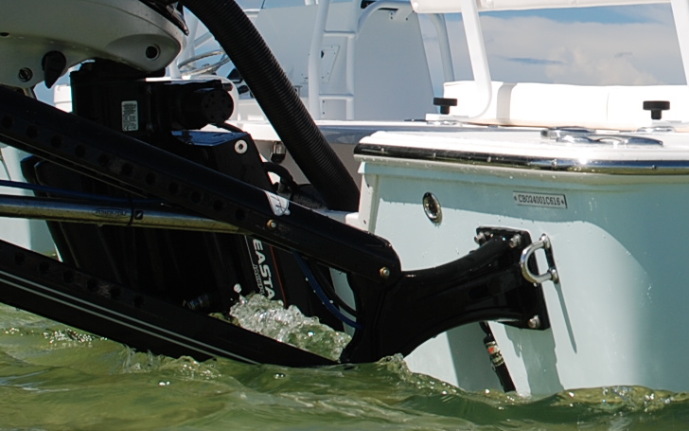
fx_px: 2141
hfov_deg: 17.6
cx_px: 760
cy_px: 6
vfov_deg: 11.4
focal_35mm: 114
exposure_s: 1/320
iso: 100
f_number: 9
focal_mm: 28
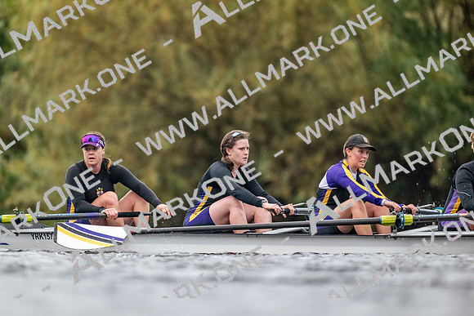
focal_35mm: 600
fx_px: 7901
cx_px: 237
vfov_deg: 2.3
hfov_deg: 3.4
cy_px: 158
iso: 4000
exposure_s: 1/2500
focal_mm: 600
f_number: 4
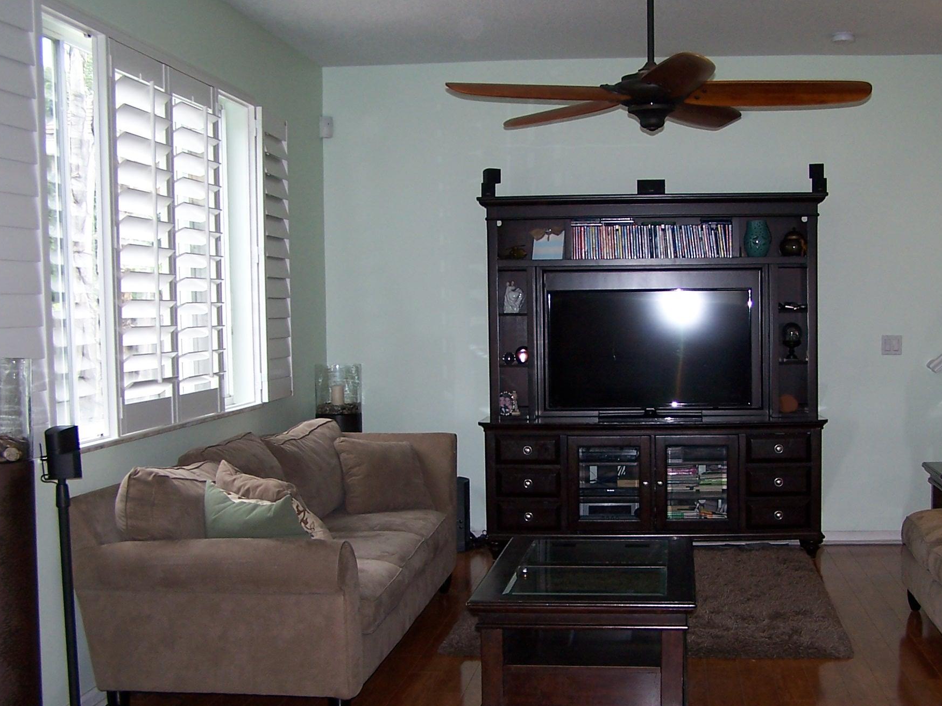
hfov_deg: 38.0
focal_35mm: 50
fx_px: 1361
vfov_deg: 29.1
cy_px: 411
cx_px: 586
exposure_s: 1/60
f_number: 2.8
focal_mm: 6.3
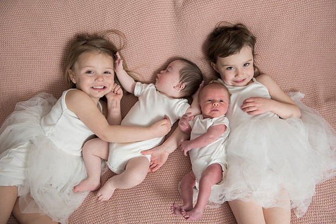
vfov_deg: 38.9
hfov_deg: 55.8
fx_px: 317
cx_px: 168
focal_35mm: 34
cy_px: 112
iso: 200
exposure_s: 1/160
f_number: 4
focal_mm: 34
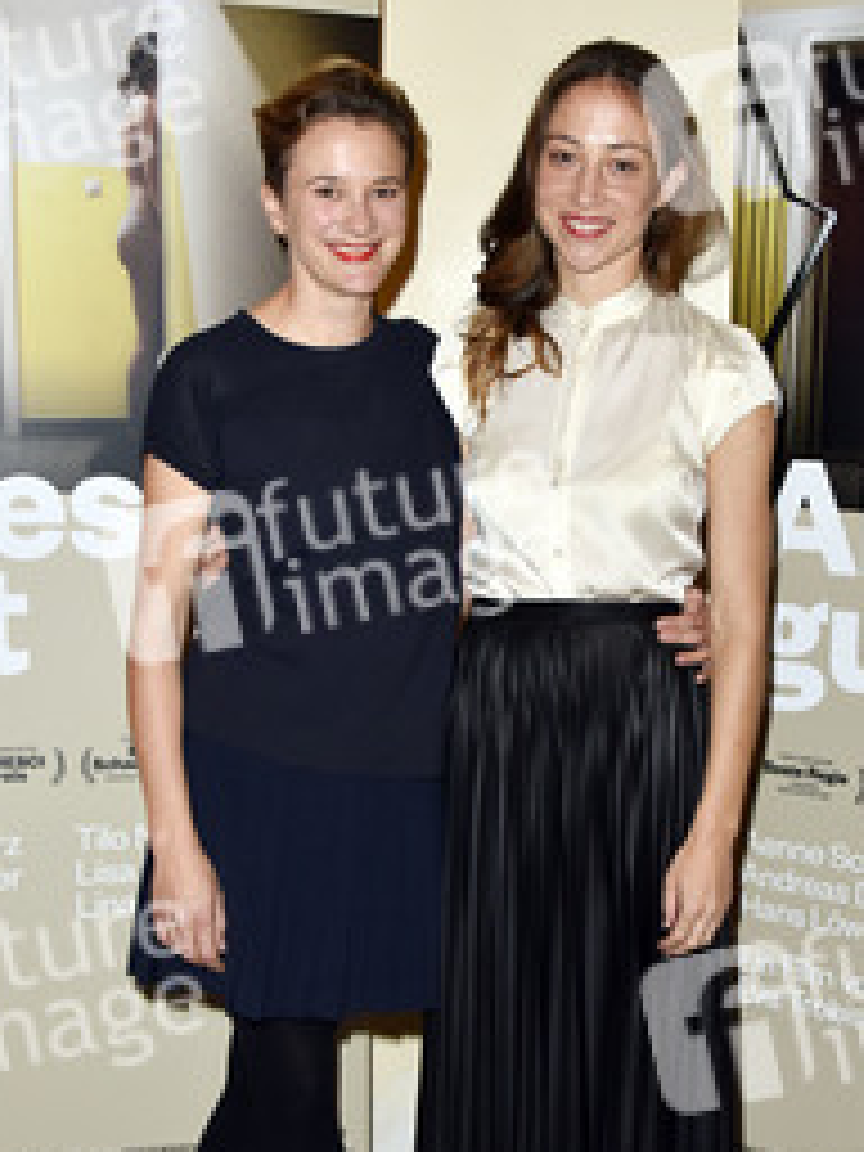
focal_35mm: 66
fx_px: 2196
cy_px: 783
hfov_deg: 22.2
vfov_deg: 29.2
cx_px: 464
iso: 800
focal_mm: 44
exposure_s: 1/125
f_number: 6.3
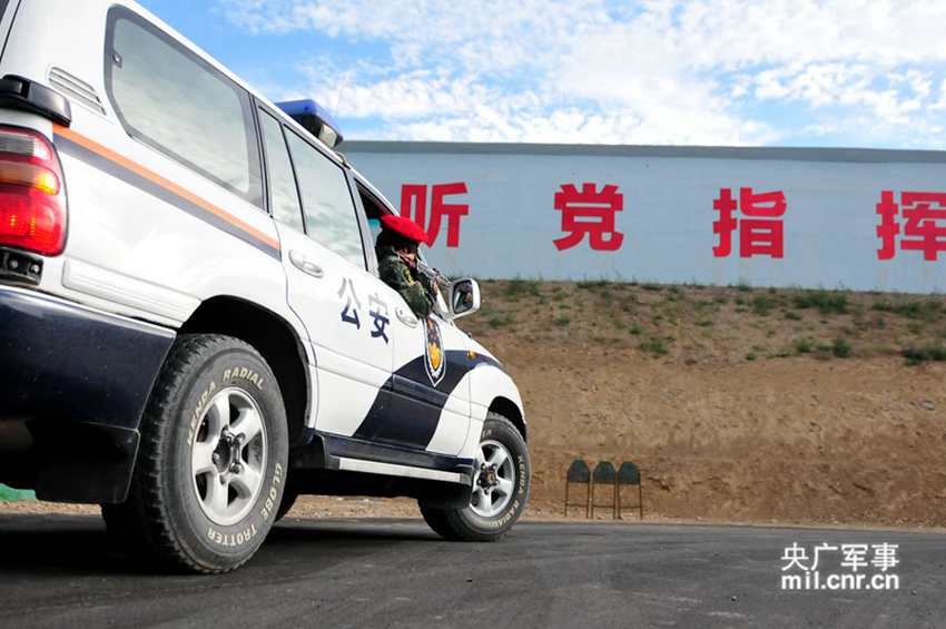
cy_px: 314
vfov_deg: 36.8
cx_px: 473
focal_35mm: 36
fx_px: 945
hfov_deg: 53.2
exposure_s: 1/8000
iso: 900
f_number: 2.8
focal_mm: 24
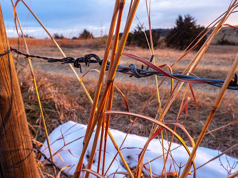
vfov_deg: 46.8
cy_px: 89
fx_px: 206
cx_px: 119
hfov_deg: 60.0
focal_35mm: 30
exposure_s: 1/30
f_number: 8
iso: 640
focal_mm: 15
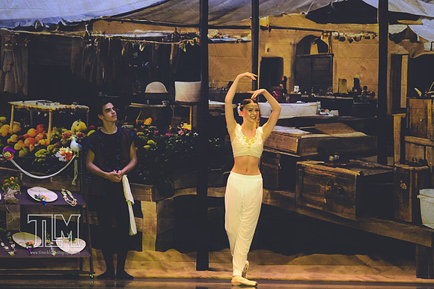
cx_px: 217
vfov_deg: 4.6
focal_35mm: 300
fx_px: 3614
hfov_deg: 6.9
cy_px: 144
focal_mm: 200
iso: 2000
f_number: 2.8
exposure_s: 1/500
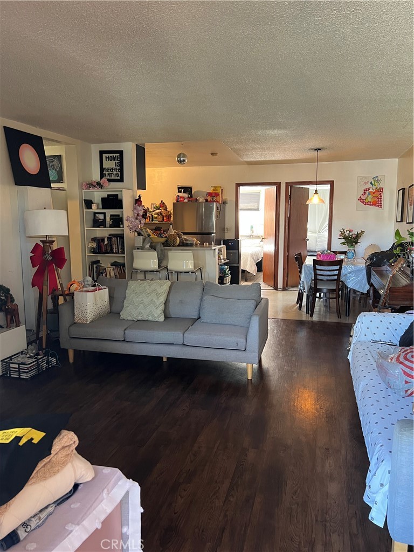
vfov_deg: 67.3
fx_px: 415
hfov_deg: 53.1
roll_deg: +0.6
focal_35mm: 26
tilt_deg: -5.9
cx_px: 207
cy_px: 276
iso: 200
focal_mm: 5.7
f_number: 1.5
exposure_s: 1/60
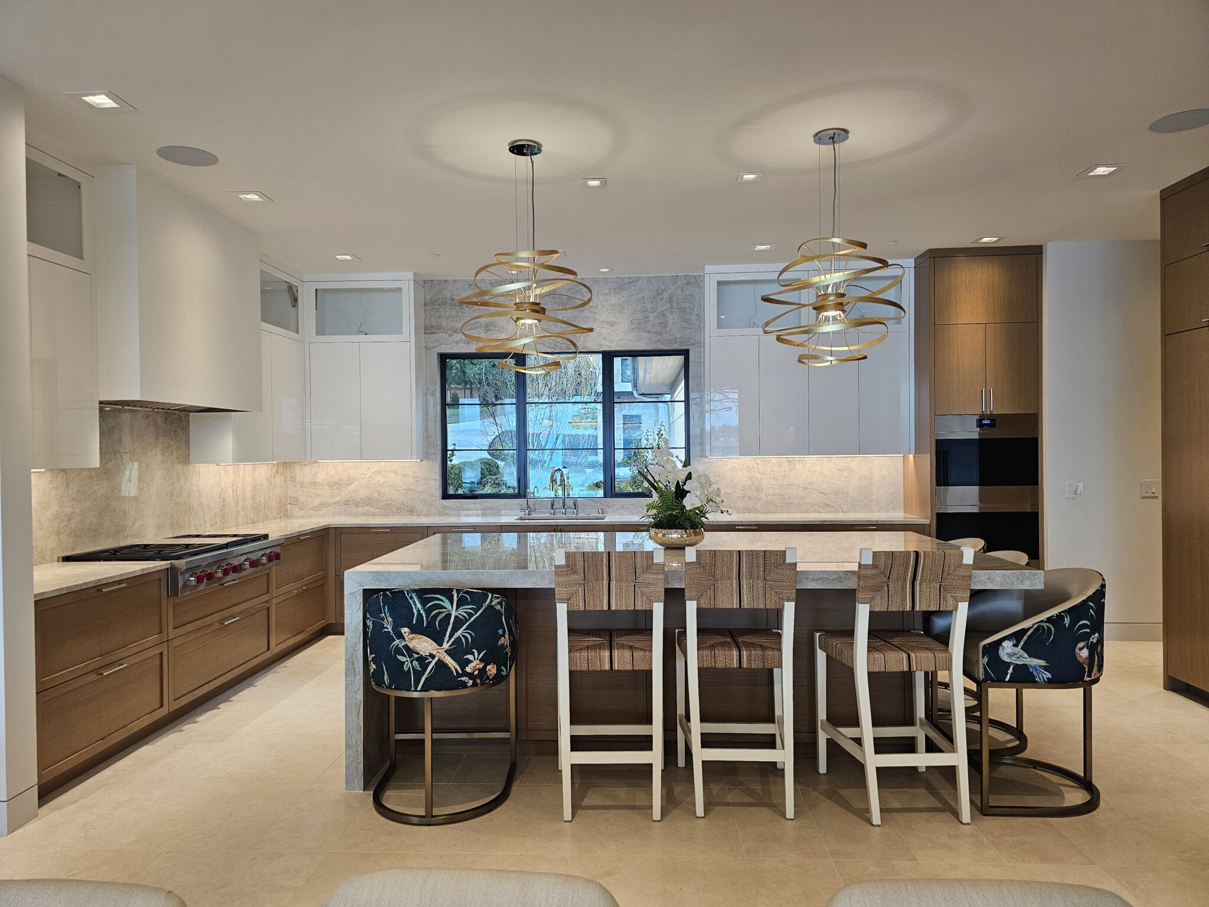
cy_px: 454
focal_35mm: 23
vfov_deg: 58.9
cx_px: 604
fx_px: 803
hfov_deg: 73.9
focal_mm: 6.3
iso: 100
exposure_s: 1/120
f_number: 1.7
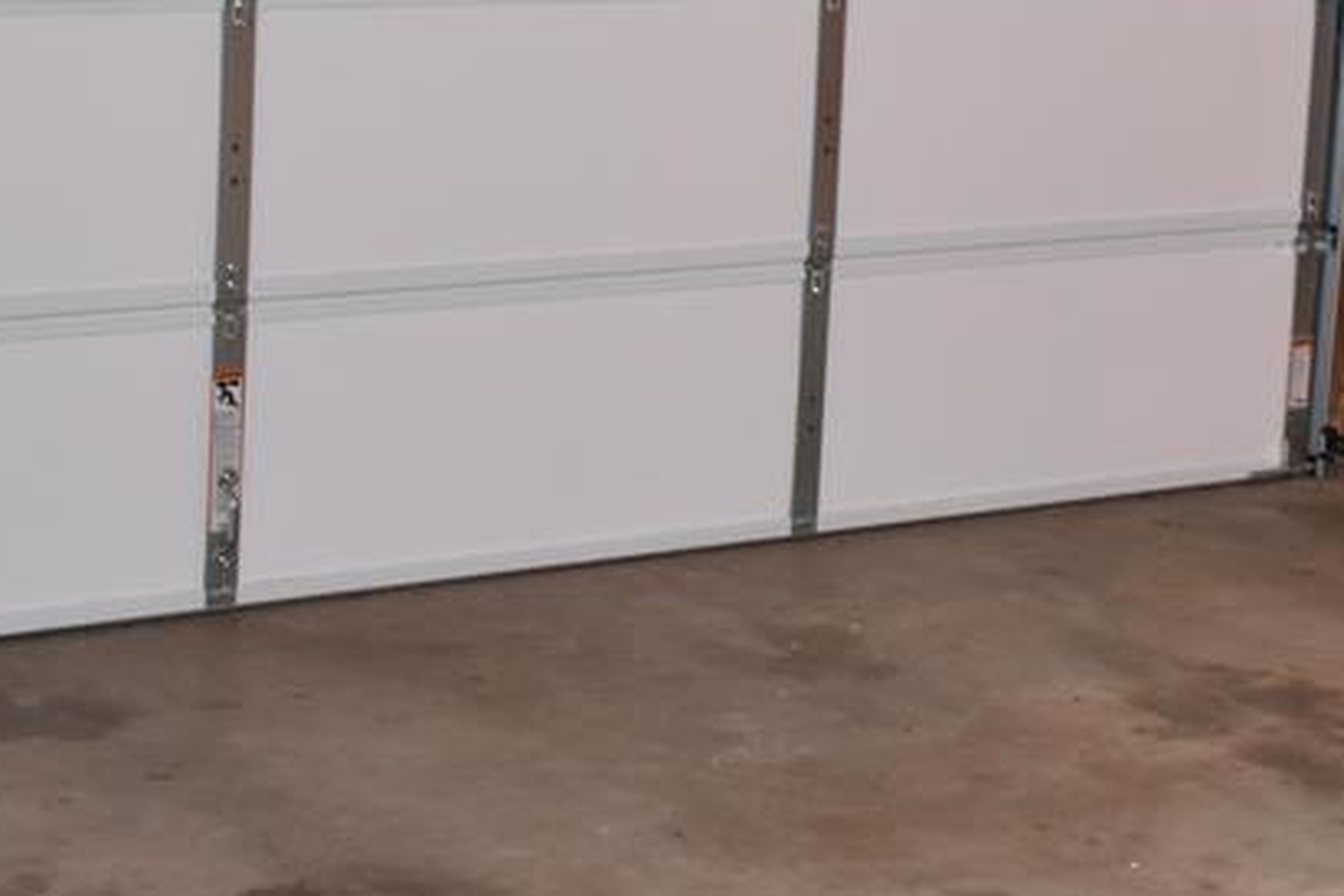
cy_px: 216
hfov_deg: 19.5
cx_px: 1207
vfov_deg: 13.2
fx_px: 3845
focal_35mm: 103
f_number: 3.8
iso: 1600
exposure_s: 1/60
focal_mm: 26
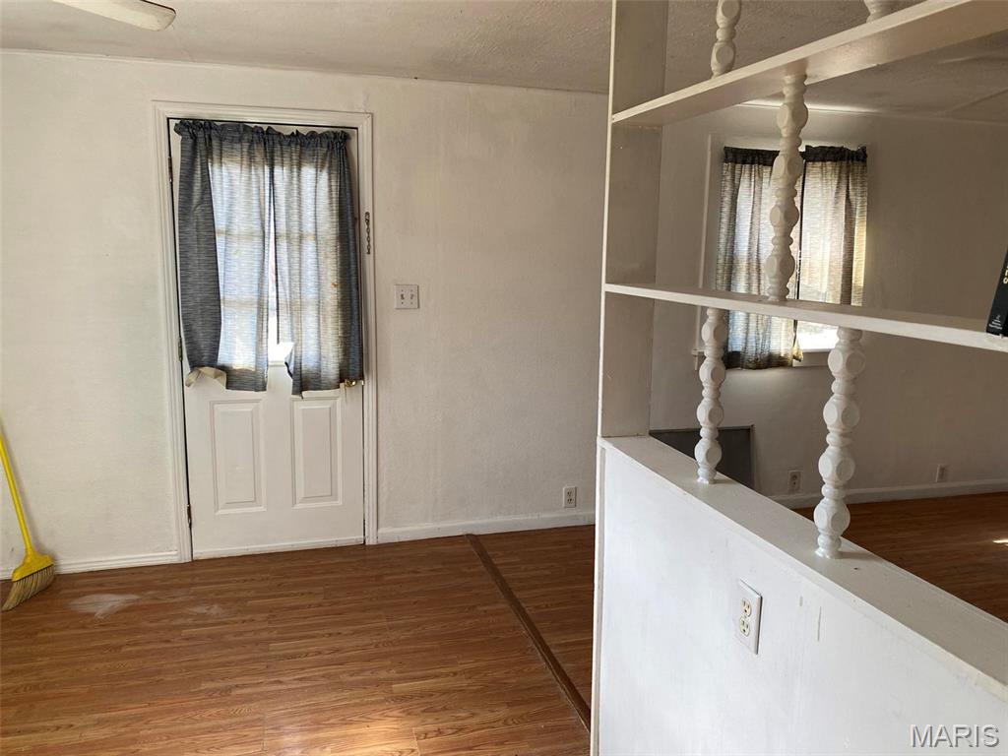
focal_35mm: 26
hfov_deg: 67.3
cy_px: 378
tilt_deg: -9.9
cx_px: 504
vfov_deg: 53.1
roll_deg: -0.3
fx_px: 757
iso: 50
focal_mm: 4.25
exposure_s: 1/120
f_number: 1.8
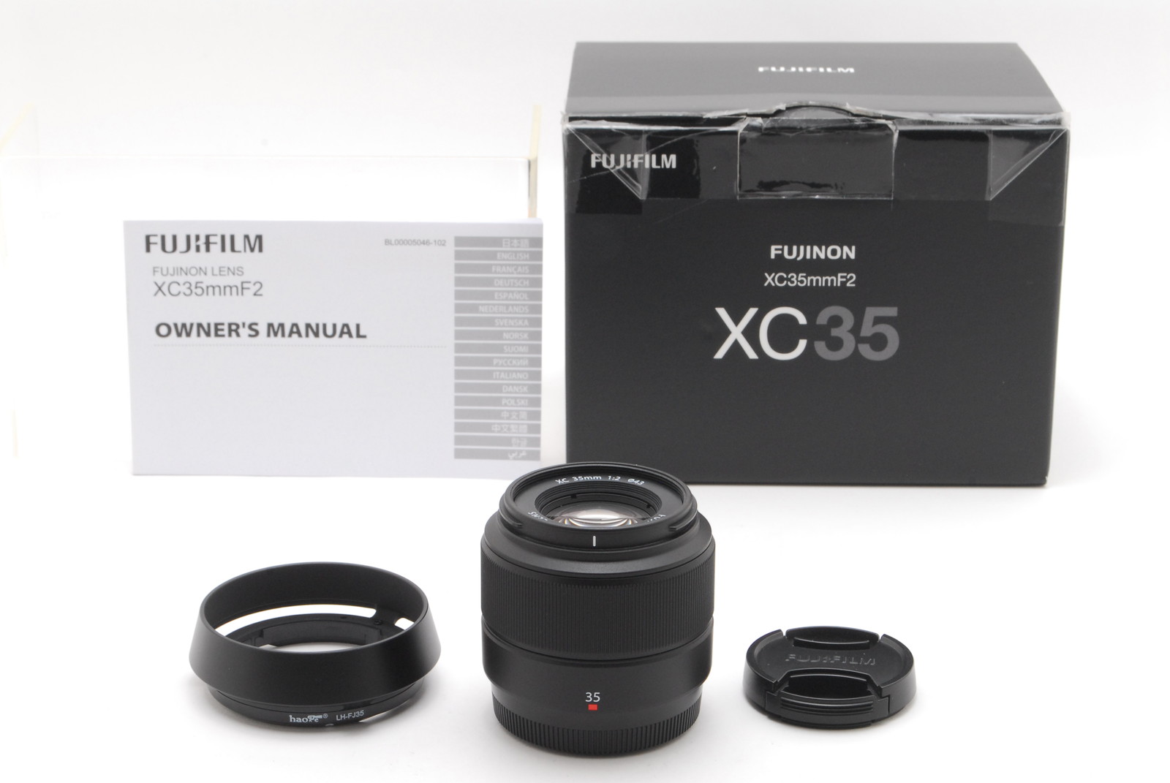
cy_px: 392
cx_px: 585
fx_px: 2684
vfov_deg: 16.6
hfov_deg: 24.6
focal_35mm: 82
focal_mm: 55
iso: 500
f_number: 16
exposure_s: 1/100
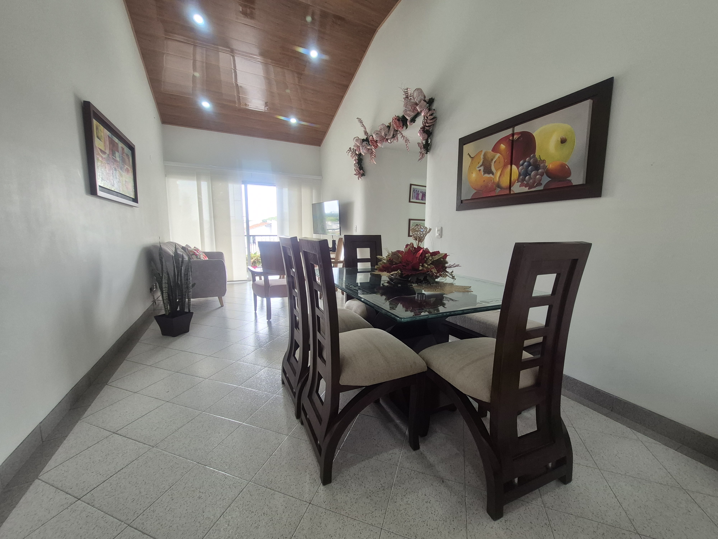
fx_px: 270
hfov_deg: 106.2
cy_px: 270
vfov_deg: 89.9
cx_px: 359
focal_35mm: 13
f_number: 2.2
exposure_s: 1/60
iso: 100
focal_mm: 1.74
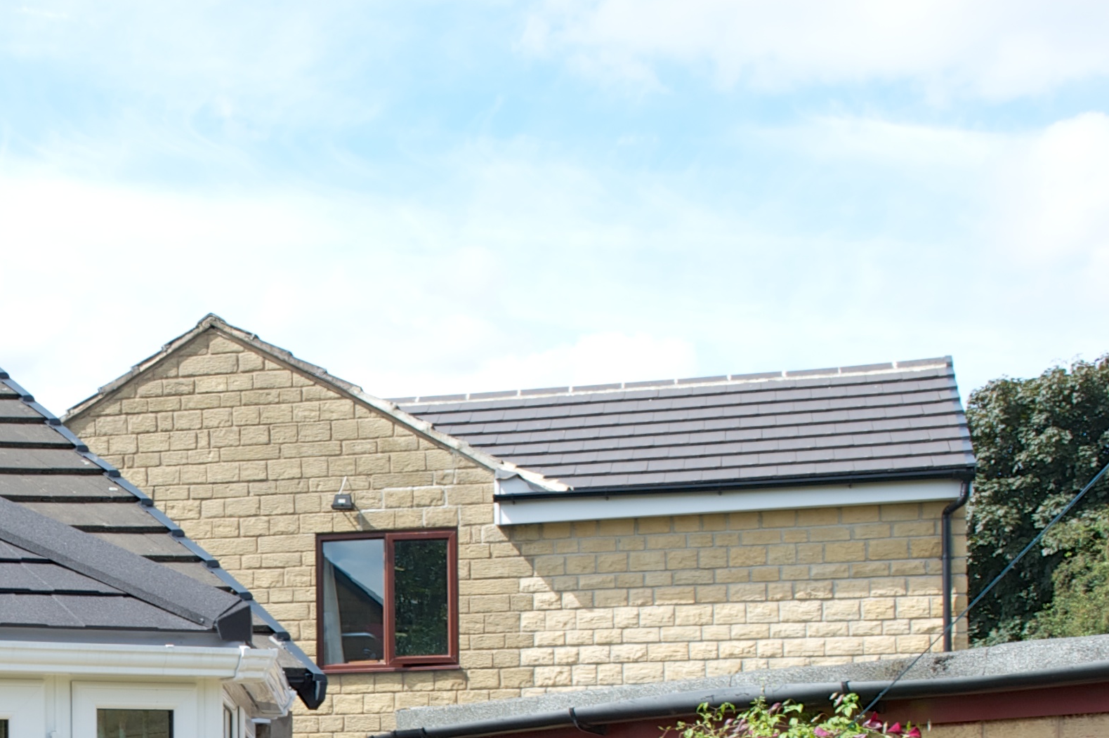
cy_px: 871
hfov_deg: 23.5
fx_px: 2525
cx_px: -66
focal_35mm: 82
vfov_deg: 16.0
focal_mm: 31
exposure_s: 1/50
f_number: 13
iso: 200
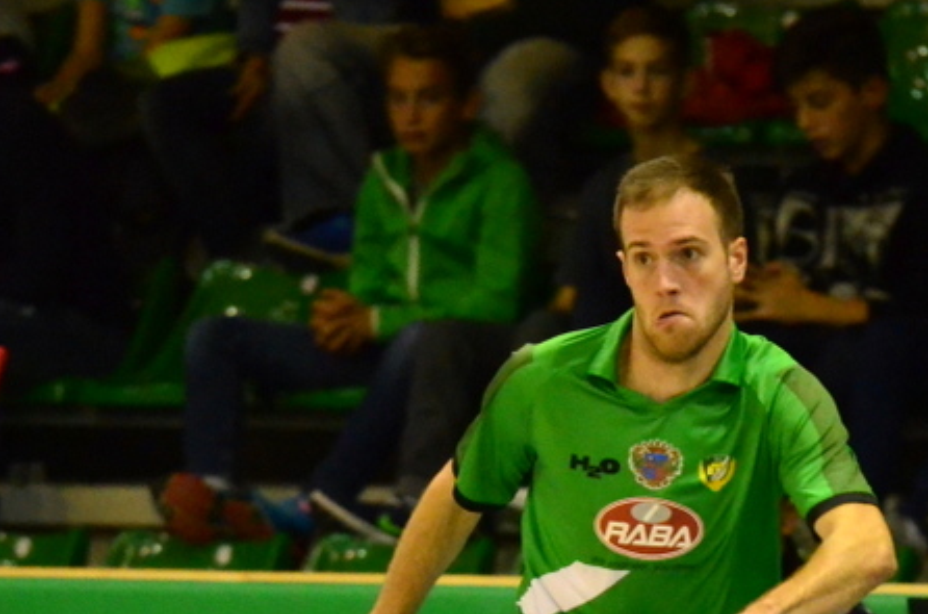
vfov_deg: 1.7
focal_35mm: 808
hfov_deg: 2.6
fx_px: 20777
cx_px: 705
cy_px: 696
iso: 4000
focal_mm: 200
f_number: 2.8
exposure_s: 1/800
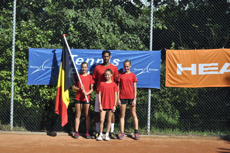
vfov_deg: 22.6
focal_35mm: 60
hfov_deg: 33.4
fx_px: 383
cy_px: 76
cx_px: 115
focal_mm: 40
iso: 320
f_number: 7.1
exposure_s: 1/1250
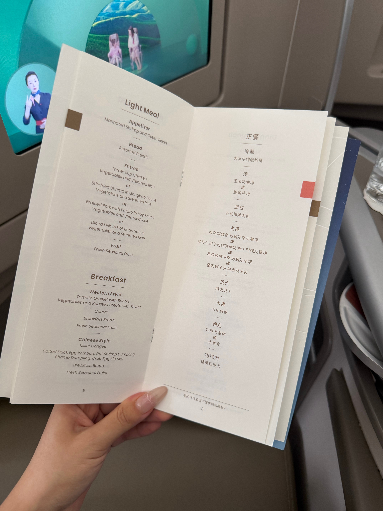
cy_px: 256
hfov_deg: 56.8
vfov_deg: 71.6
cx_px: 192
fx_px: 354
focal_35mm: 24
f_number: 1.78
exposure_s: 1/54
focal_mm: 6.76
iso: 200
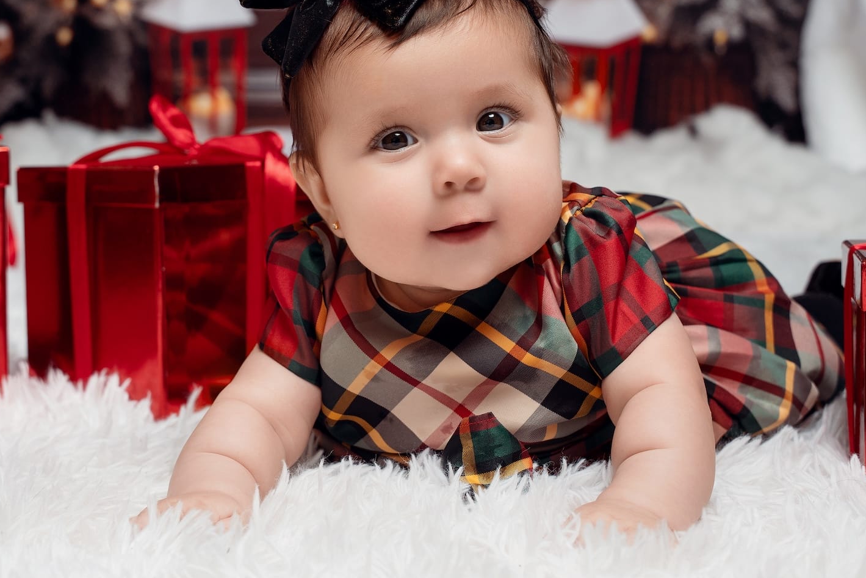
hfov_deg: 27.3
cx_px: 373
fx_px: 1784
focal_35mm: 74
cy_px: 232
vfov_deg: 18.4
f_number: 5
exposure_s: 1/125
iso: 250
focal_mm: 42.1
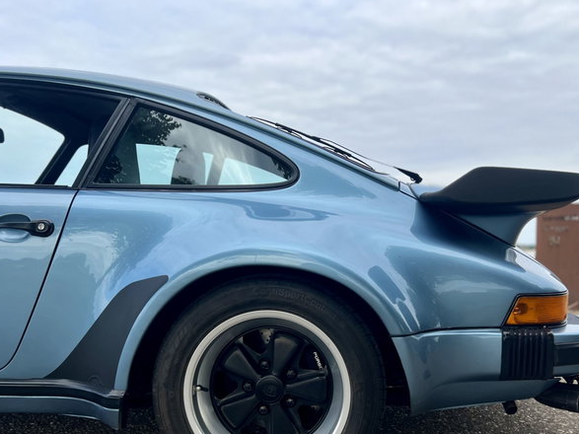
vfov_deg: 41.4
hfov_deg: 53.7
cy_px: 281
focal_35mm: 34
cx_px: 339
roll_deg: +1.0
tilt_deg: -3.3
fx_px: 569
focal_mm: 5.7
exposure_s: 1/2513
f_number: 1.5
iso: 50
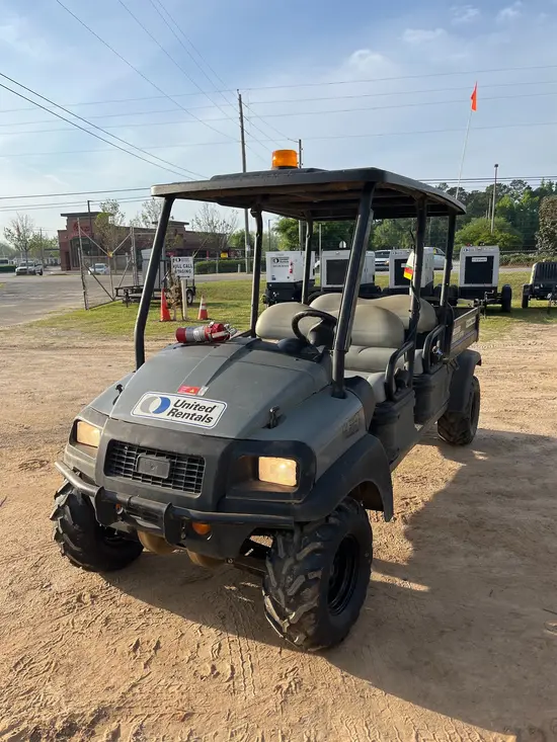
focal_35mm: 26
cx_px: 278
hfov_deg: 53.1
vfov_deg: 67.3
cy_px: 371
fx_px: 558
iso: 50
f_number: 1.6
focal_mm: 5.1
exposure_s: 1/2358
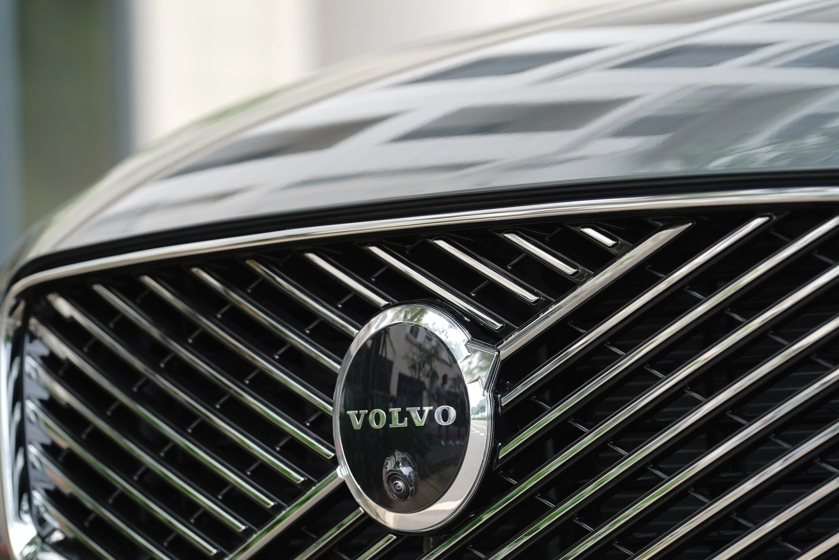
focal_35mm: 180
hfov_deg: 11.4
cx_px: 485
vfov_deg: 7.6
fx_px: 4195
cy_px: 291
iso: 250
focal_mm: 144
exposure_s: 1/400
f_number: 4.5
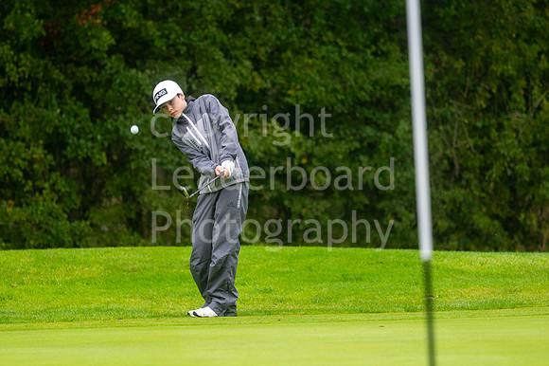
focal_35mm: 450
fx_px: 6858
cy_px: 183
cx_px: 274
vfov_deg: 3.1
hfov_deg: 4.6
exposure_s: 1/400
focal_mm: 300
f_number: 4
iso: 400
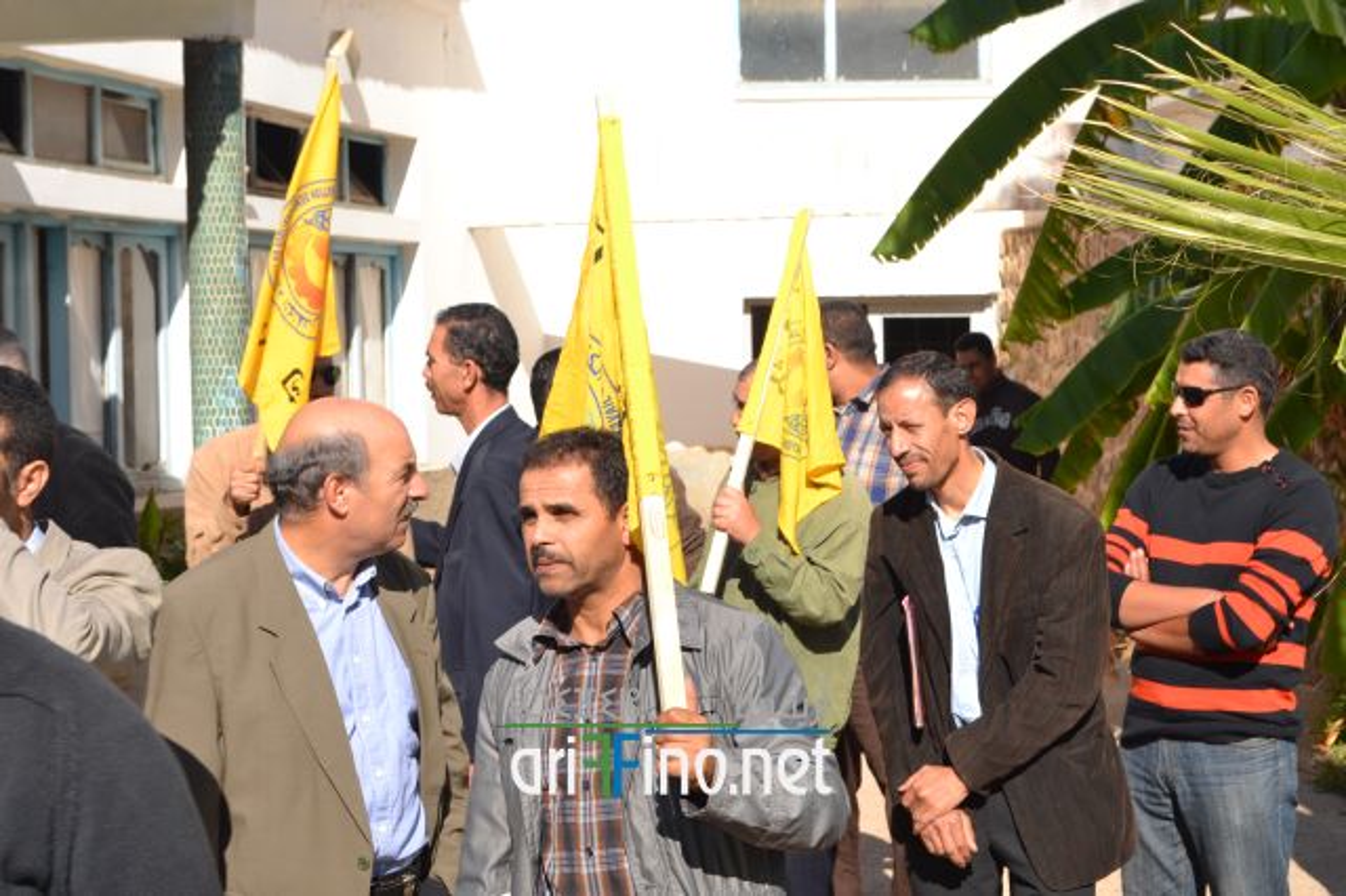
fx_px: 2915
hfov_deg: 26.0
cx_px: 673
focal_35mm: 78
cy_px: 448
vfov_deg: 17.5
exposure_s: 1/200
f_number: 10
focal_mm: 52
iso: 100
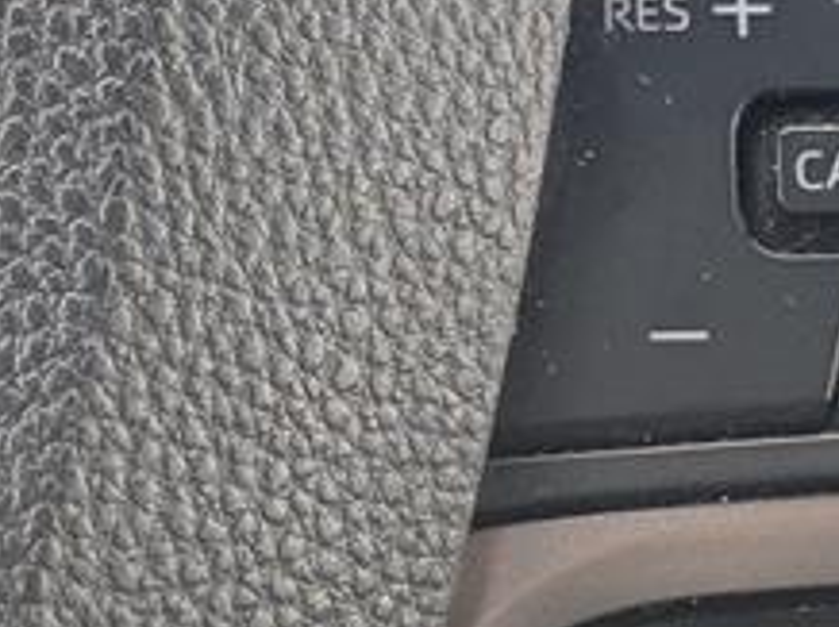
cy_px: 565
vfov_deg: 10.2
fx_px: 3486
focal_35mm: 144
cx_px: 512
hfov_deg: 13.7
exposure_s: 1/263
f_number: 1.68
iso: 56
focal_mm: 6.9
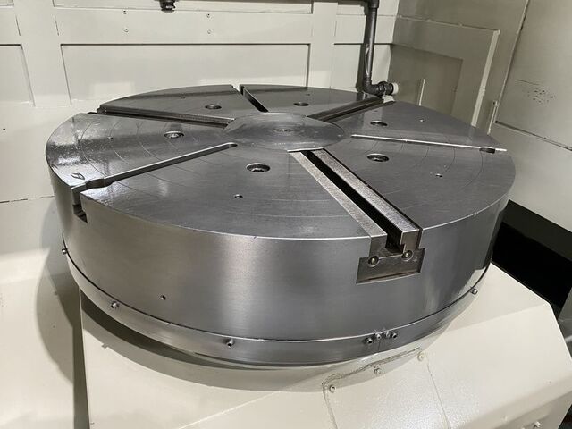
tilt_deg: -28.0
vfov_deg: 53.1
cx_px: 286
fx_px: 430
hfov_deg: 67.3
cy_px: 214
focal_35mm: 26
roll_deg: -3.7
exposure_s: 1/60
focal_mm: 4.25
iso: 400
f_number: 1.8
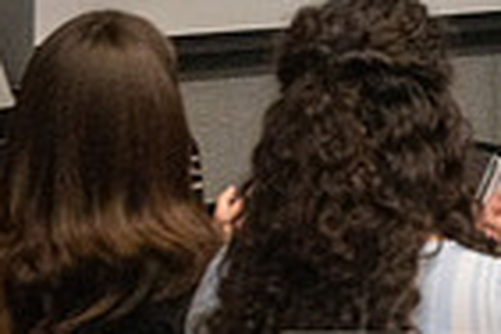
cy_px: -169
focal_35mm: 238
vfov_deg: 5.7
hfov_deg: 8.2
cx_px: 998
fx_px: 3312
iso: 10000
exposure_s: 1/500
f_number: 4
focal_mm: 58
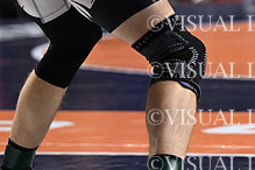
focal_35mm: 476
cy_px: -47
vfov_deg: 2.9
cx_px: 316
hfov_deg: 4.3
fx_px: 3371
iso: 2000
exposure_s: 1/1000
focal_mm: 120
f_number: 2.8
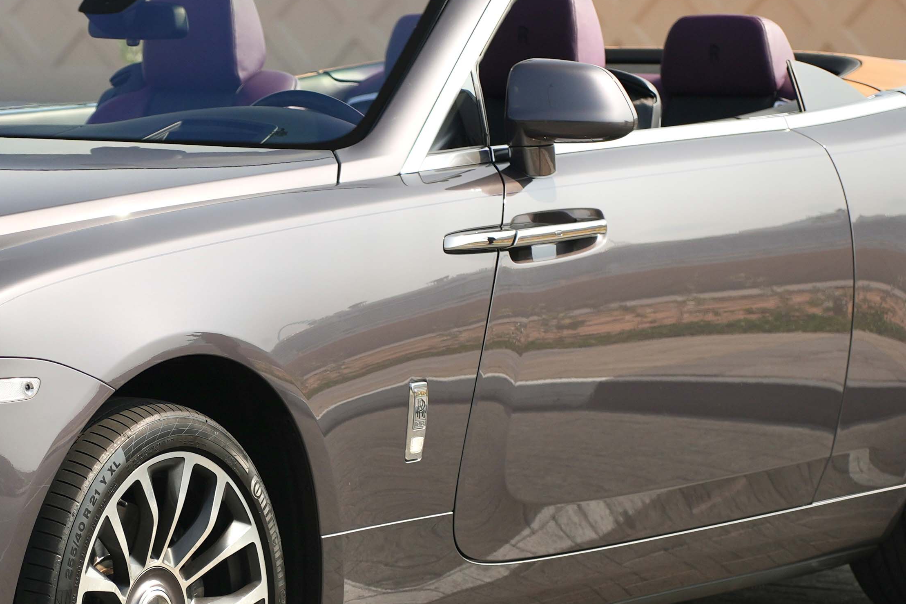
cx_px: 154
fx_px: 5963
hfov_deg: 8.7
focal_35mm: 237
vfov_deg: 5.8
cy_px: 465
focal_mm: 75
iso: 100
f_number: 2.8
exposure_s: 1/250
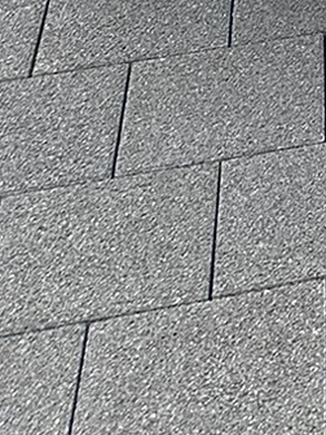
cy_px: -770
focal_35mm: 144
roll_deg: -0.7
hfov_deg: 8.9
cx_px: 887
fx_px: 1808
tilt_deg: -8.3
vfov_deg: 10.6
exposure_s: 1/4184
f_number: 1.78
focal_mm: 6.86
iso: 80
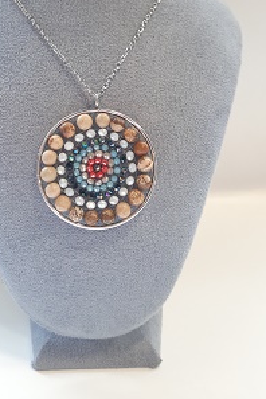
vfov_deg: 53.3
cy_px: 132
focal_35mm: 35
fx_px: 388
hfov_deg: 37.7
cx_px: 106
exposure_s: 1/50
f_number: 2
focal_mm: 4.6
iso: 250
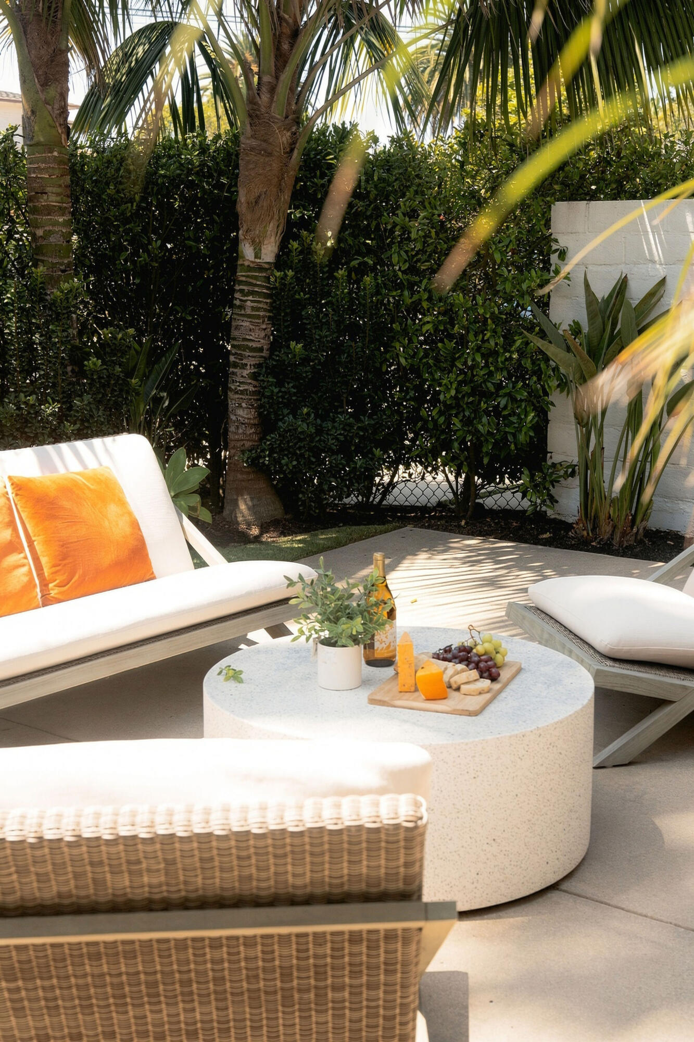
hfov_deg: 29.2
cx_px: 347
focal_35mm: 46
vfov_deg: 42.7
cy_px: 521
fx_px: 1330
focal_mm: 46
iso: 640
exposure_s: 1/320
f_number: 6.3
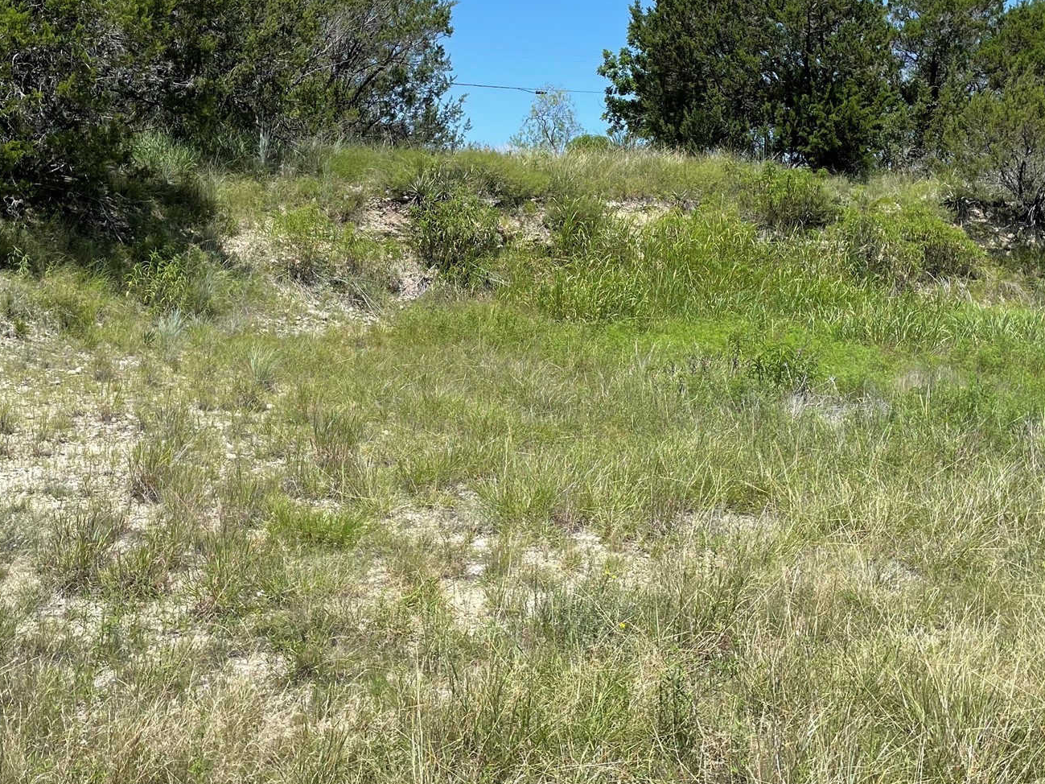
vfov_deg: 34.7
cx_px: 509
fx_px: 1238
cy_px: 249
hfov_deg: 45.8
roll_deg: -0.3
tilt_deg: +0.2
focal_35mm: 41
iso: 32
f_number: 1.6
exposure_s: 1/2817
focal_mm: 4.2
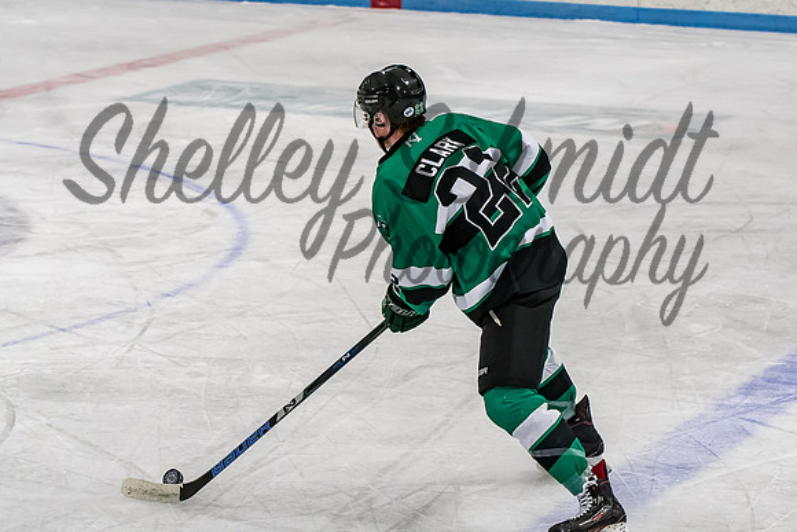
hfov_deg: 15.3
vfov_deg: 10.2
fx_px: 2966
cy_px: 196
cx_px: 399
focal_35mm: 134
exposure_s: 1/800
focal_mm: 70
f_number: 4
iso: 2500
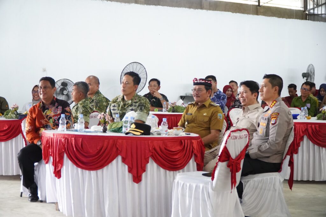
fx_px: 652
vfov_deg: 18.9
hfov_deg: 28.1
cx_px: 163
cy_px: 108
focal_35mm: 72
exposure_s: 1/100
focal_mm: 48
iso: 3200
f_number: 4
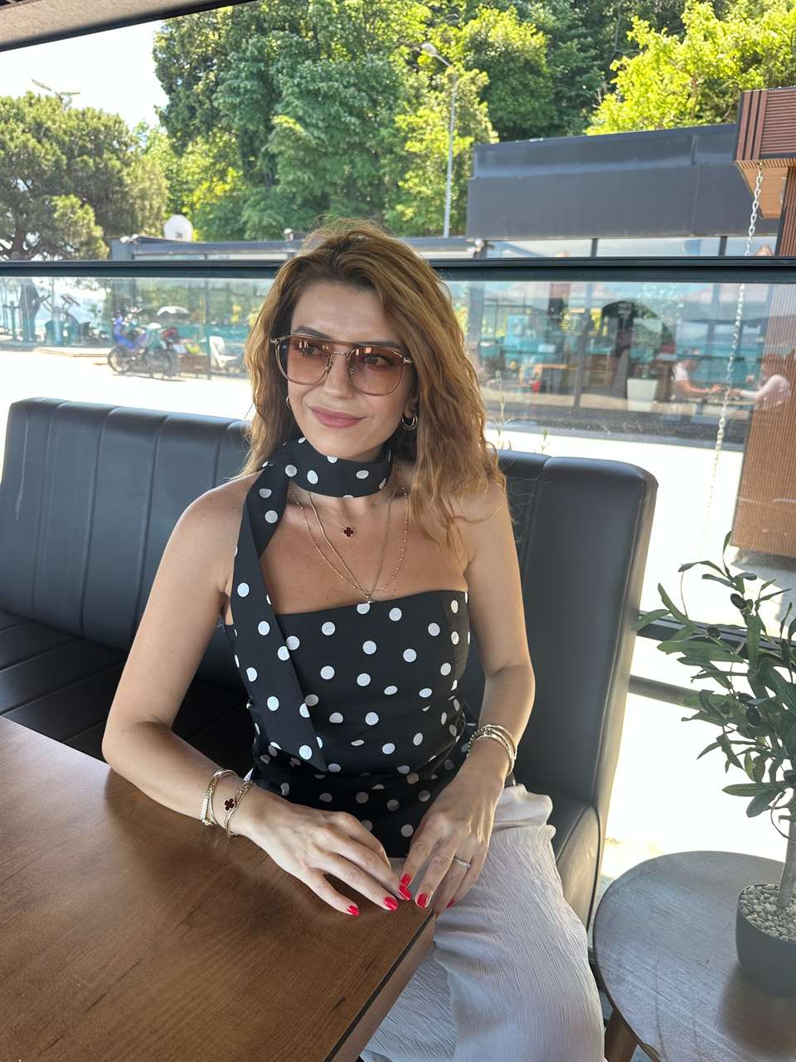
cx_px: 398
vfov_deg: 71.6
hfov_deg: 56.8
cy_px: 531
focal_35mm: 24
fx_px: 736
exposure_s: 1/179
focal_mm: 6.86
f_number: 1.78
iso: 80
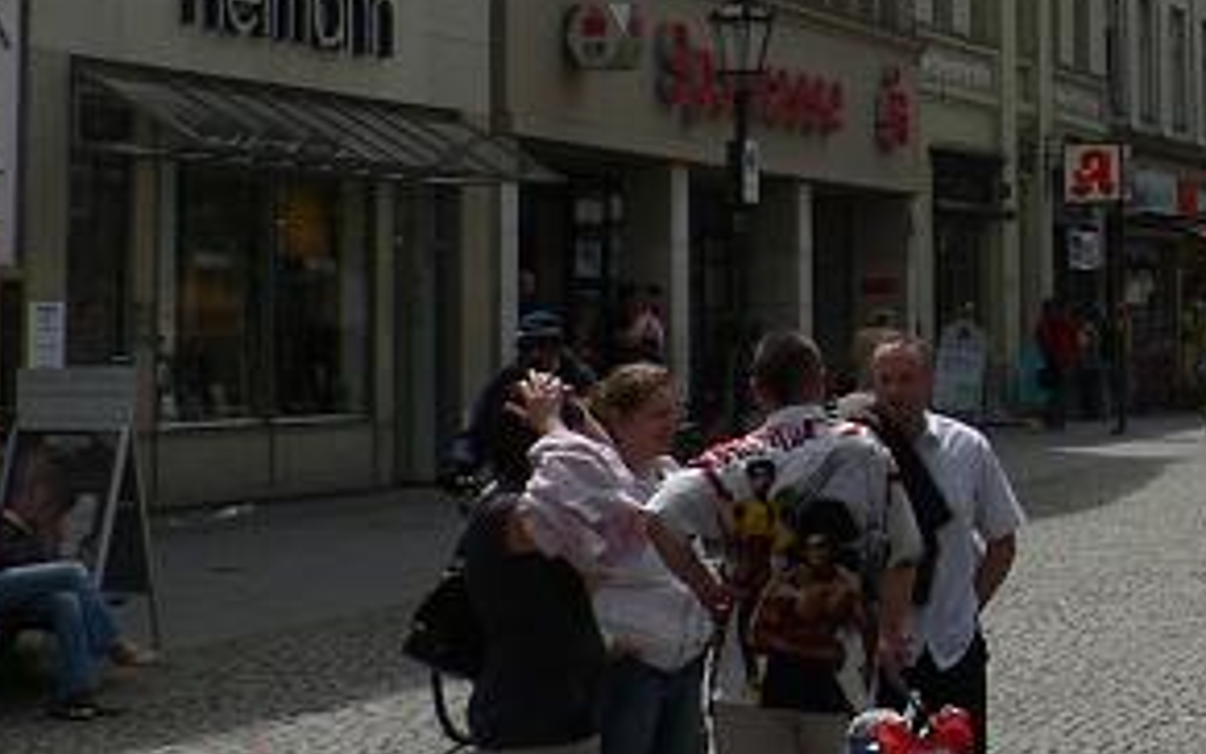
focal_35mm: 105
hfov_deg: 18.4
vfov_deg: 12.2
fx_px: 3452
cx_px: 1596
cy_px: -112
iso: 80
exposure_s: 1/800
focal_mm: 6
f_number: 5.6
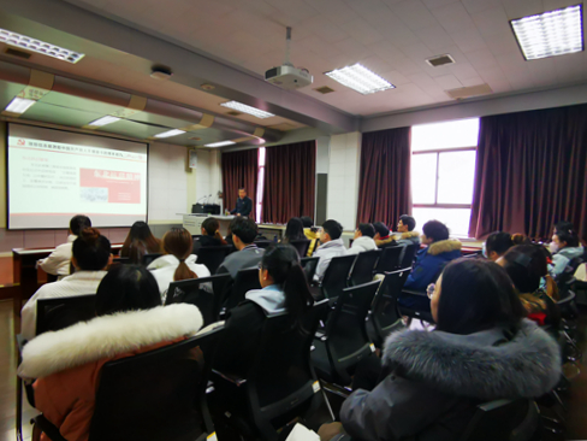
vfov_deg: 71.6
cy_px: 220
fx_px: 305
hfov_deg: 87.8
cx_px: 294
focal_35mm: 18
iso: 400
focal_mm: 2.26
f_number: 2.2
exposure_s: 1/50
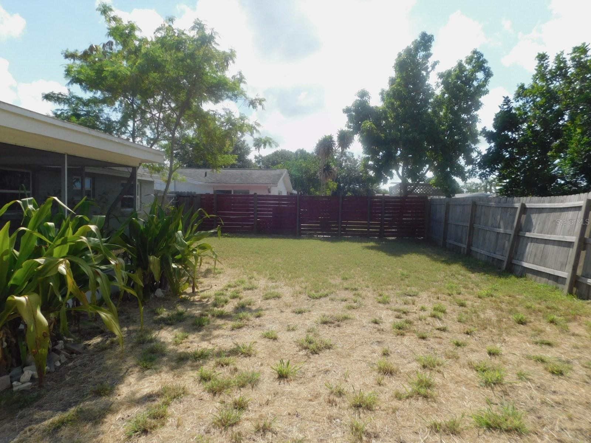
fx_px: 393
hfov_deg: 73.9
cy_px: 222
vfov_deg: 58.9
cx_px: 296
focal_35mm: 23
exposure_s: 1/1250
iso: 125
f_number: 3
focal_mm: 4
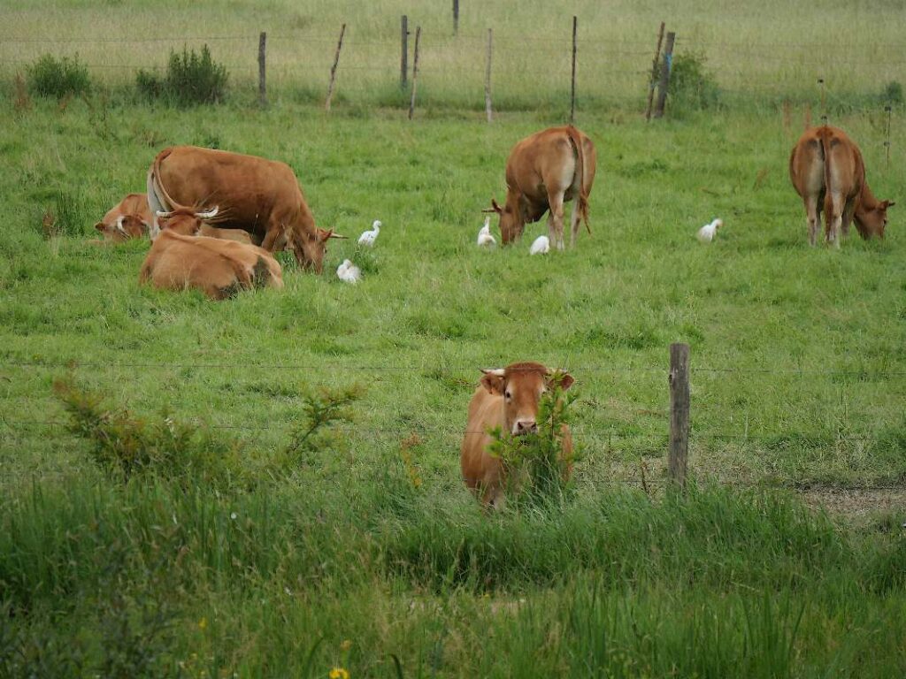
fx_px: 14395
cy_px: 340
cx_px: 453
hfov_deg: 3.6
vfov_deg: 2.7
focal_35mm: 550
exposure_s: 1/640
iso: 320
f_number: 5.5
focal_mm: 275
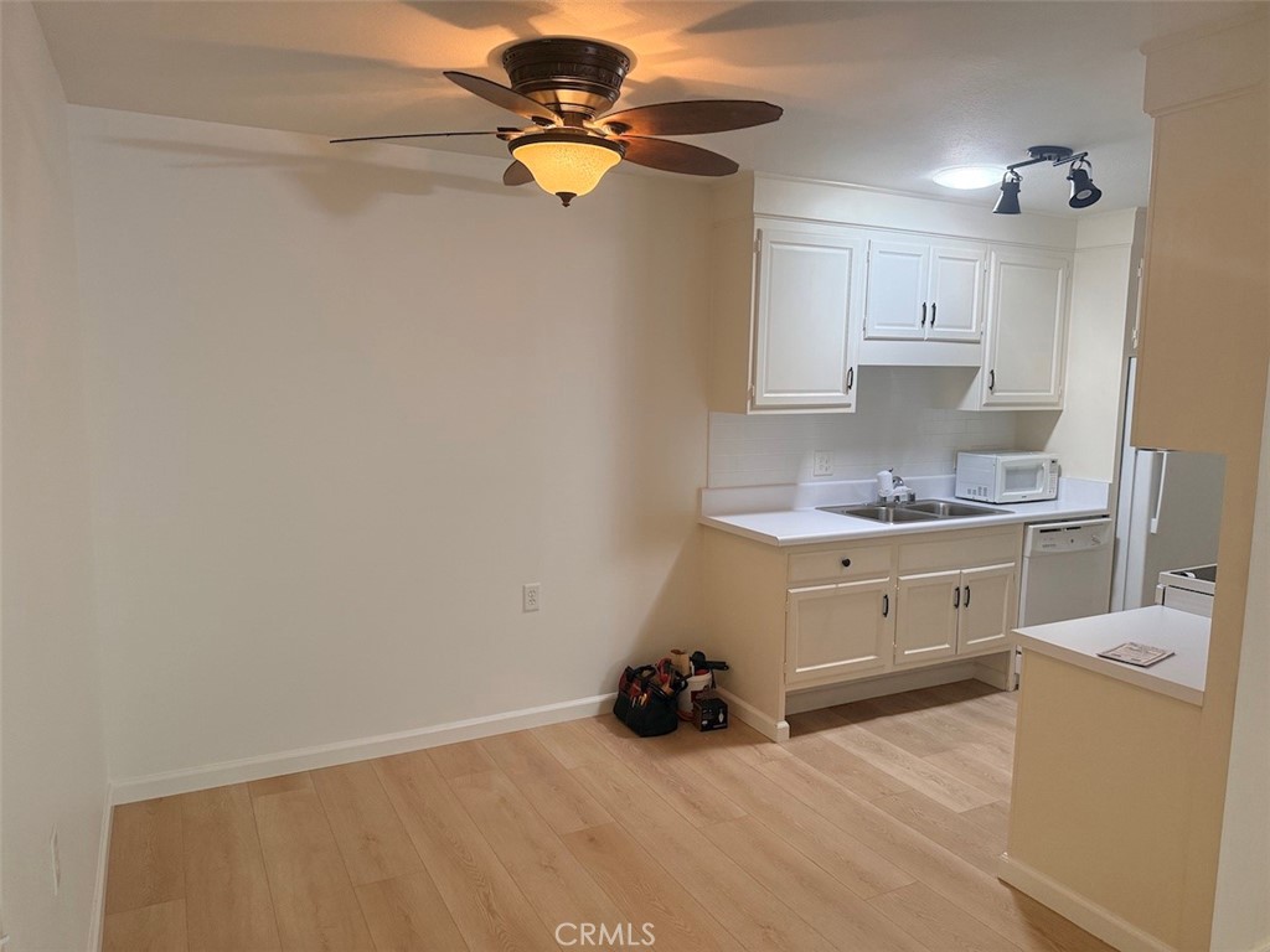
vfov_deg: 56.8
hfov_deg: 71.6
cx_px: 635
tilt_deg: -6.5
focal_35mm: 24
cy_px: 476
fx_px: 881
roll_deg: -0.6
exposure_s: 1/120
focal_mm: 6.76
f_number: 1.78
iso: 320
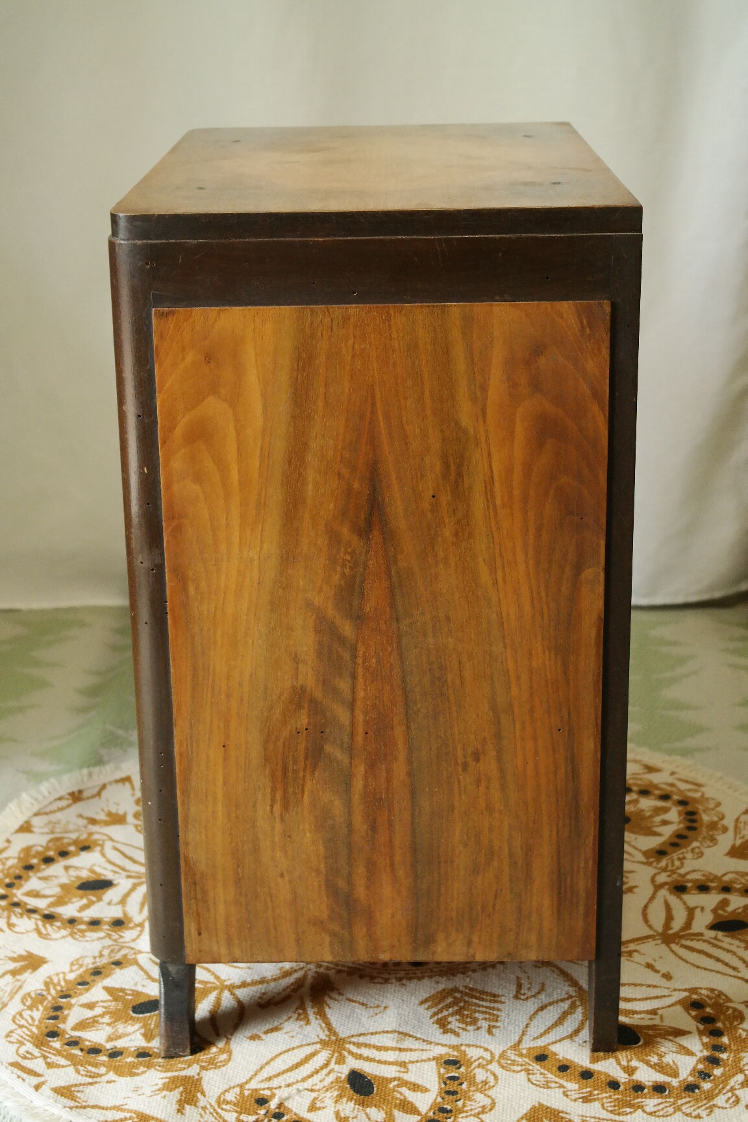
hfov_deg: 23.4
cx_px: 374
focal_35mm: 58
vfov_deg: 34.5
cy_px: 561
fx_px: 1808
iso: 1600
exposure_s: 1/30
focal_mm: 38
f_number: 5.6
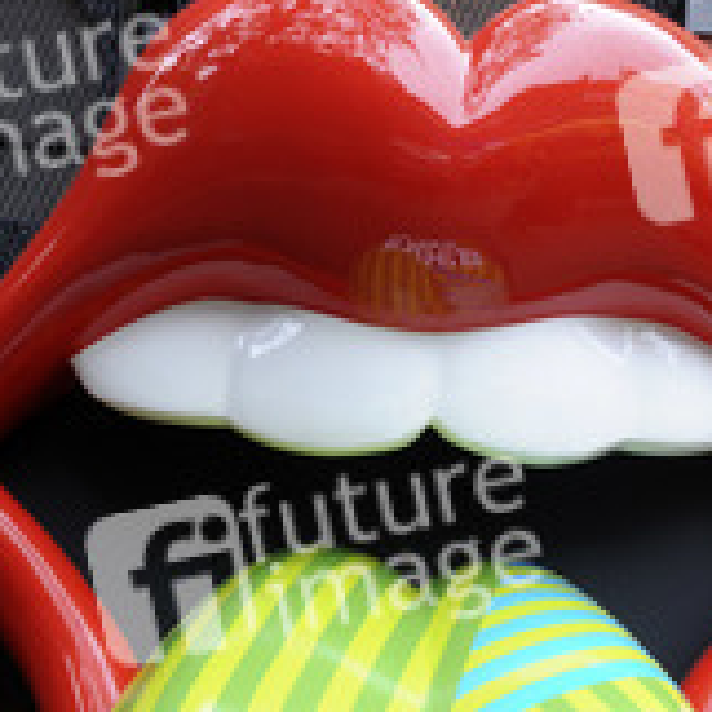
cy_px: 783
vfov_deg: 22.1
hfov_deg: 23.3
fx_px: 1722
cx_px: 444
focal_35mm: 74
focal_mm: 35
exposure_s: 1/400
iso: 1600
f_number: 5
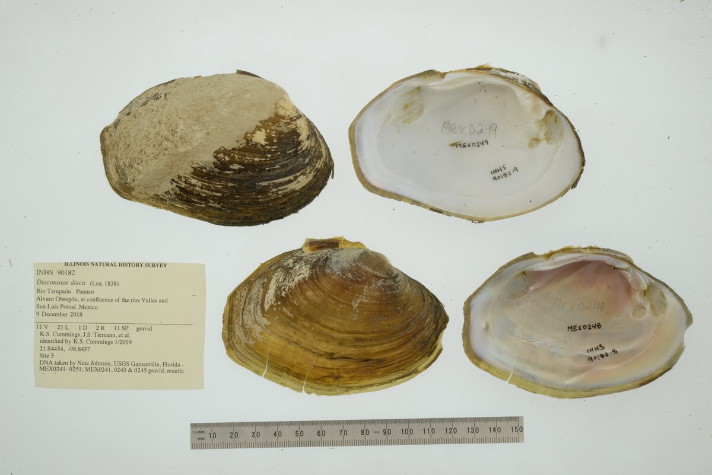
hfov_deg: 33.4
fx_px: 1187
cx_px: 356
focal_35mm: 60
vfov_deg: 22.6
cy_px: 238
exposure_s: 1/10
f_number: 32
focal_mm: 60
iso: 100
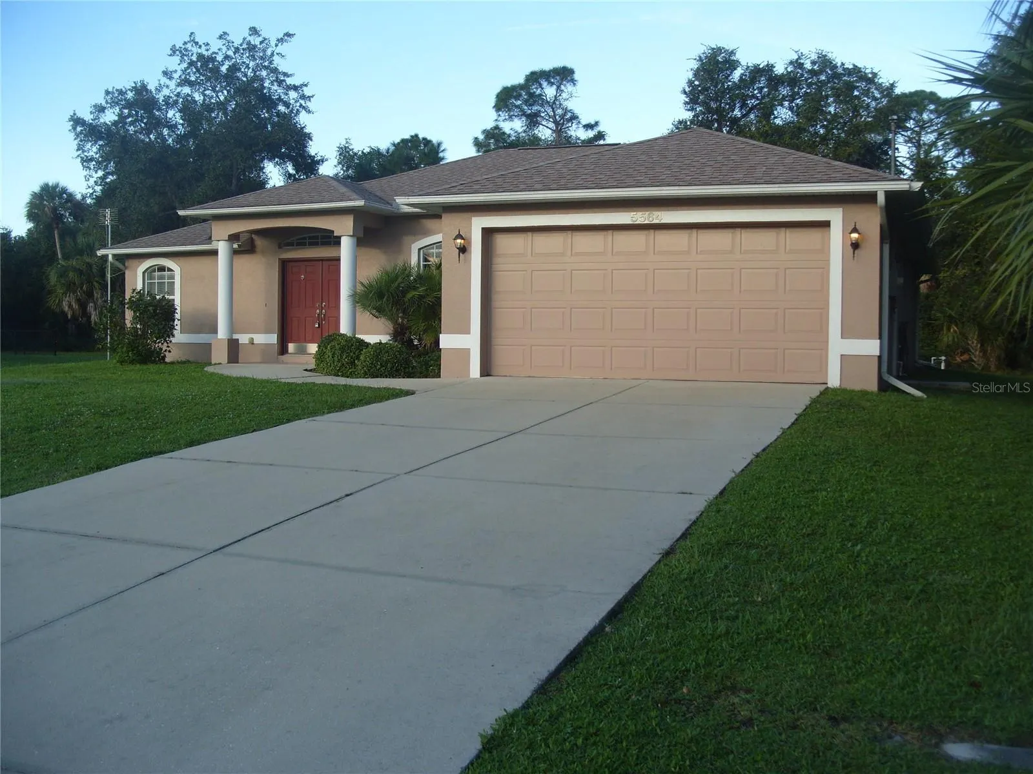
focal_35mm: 35
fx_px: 1044
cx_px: 516
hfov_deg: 52.6
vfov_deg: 40.7
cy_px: 387
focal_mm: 7.8
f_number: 2.8
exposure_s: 1/500
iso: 80
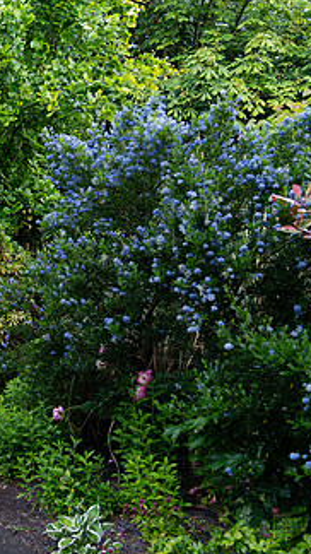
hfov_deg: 23.5
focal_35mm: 45
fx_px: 660
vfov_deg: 45.4
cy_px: 300
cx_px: -89
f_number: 2.8
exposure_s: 1/200
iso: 640
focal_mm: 24
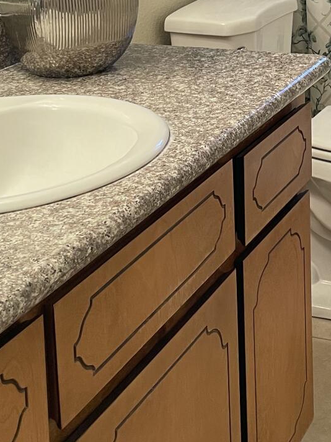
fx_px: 931
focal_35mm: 73
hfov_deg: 19.4
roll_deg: +0.7
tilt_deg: -9.7
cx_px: 353
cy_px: -29
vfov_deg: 25.0
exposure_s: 1/60
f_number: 1.6
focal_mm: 4.2
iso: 100
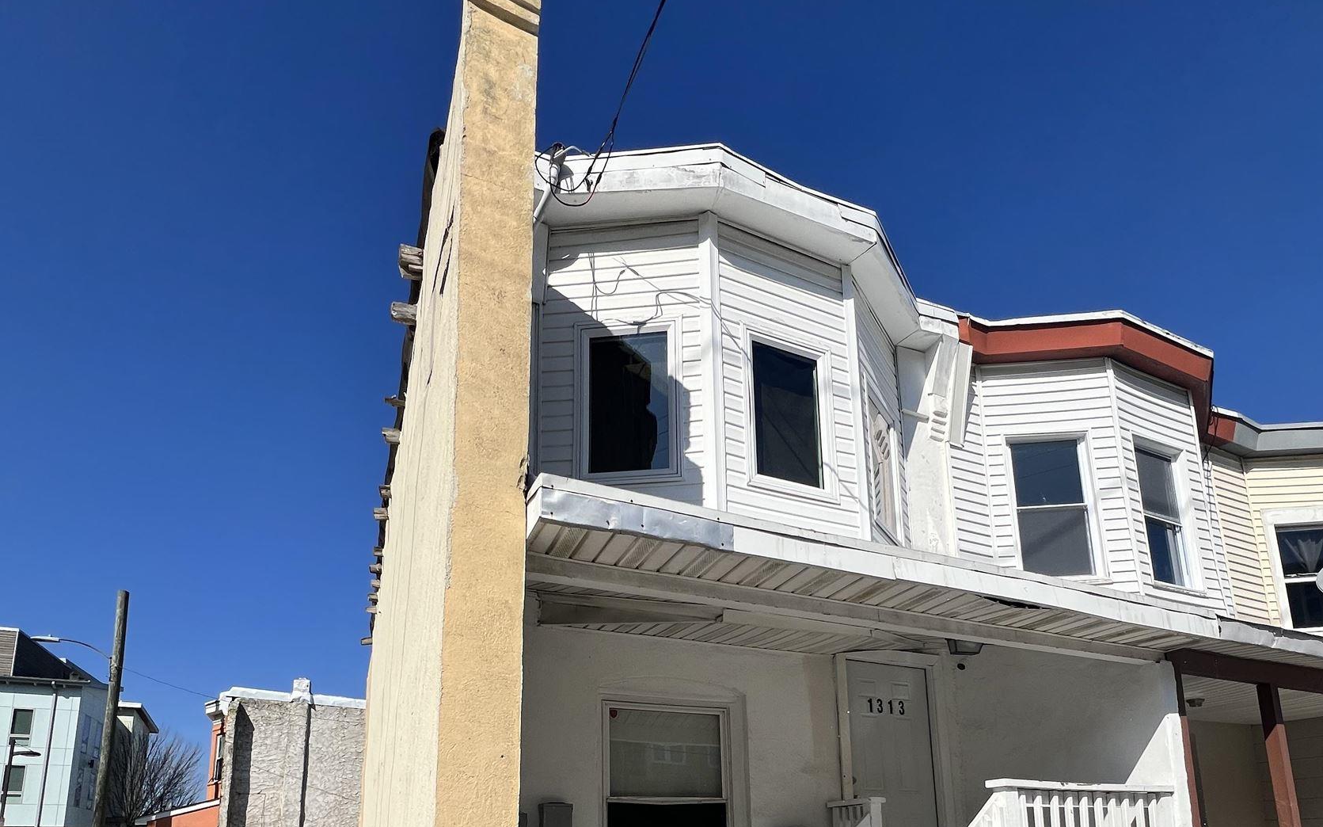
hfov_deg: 88.0
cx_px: 671
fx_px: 685
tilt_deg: +11.1
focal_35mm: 19
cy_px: 729
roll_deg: +1.5
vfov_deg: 54.9
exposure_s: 1/3215
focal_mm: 1.57
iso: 32
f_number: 1.8
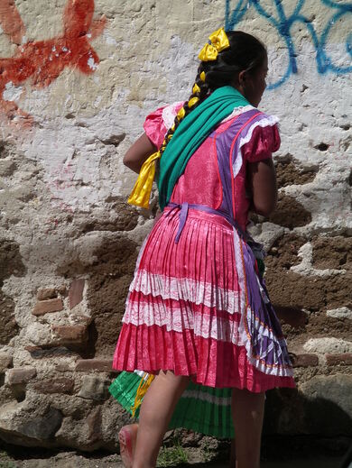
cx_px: 176
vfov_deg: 10.6
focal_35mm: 187
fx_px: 2532
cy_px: 234
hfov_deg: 8.0
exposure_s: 1/500
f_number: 6
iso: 80
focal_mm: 39
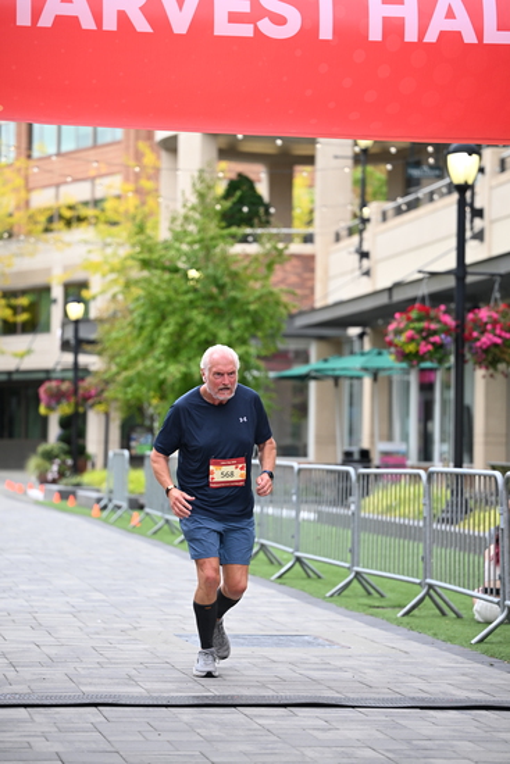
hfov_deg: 13.3
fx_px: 2187
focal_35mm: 103
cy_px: 382
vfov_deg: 19.8
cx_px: 255
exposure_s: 1/1250
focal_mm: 103
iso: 640
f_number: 2.8
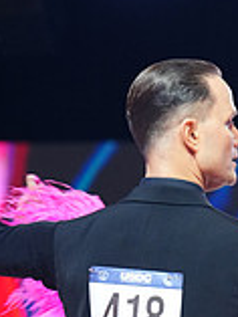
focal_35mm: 348
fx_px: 3186
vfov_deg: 5.6
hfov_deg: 4.3
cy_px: 513
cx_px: 332
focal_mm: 98
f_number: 3.5
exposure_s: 1/200
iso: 1600
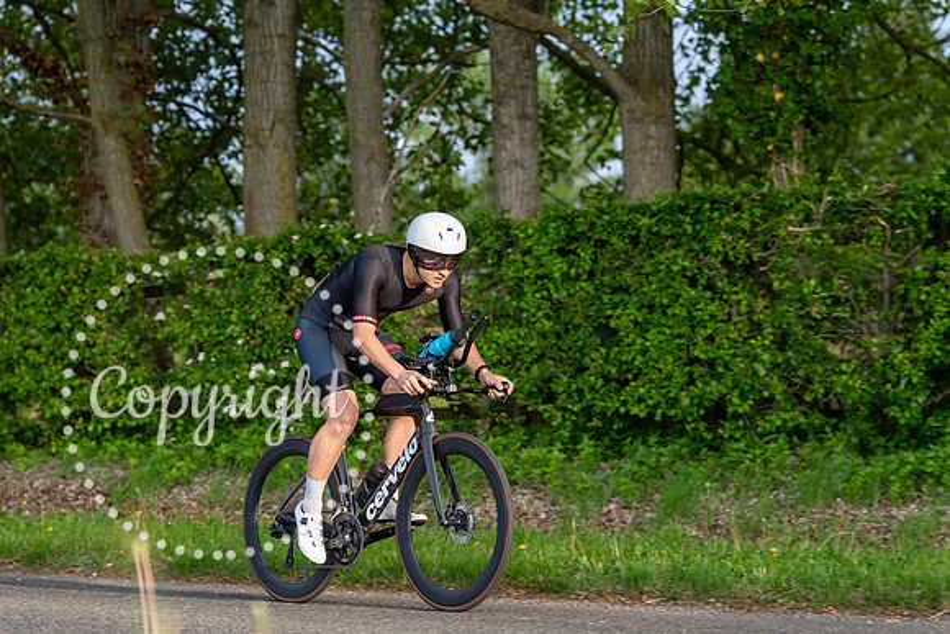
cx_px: 475
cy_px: 317
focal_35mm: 125
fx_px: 3299
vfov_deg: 11.0
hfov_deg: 16.4
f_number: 4
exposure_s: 1/800
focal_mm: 125
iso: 1250
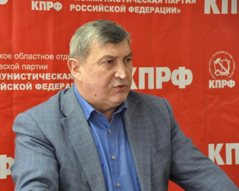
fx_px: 902
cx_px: 99
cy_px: 95
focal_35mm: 128
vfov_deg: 12.1
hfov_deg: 15.1
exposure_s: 1/100
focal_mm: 75
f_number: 5
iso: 3200
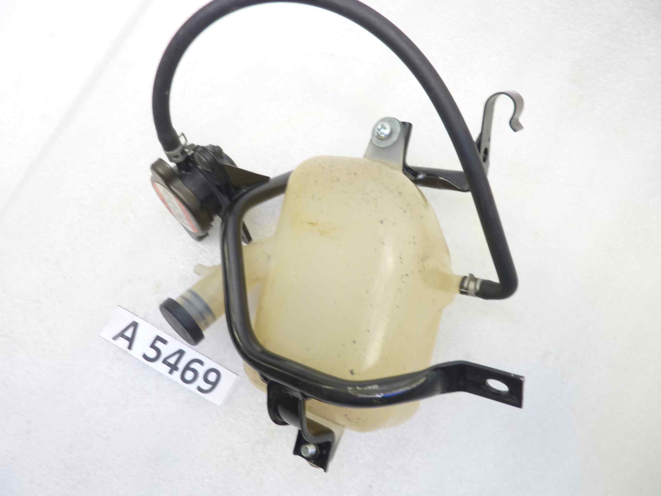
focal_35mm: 25
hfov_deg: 69.4
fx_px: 477
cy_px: 248
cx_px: 330
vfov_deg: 54.9
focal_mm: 4.1
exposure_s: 1/10
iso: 80
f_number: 3.3
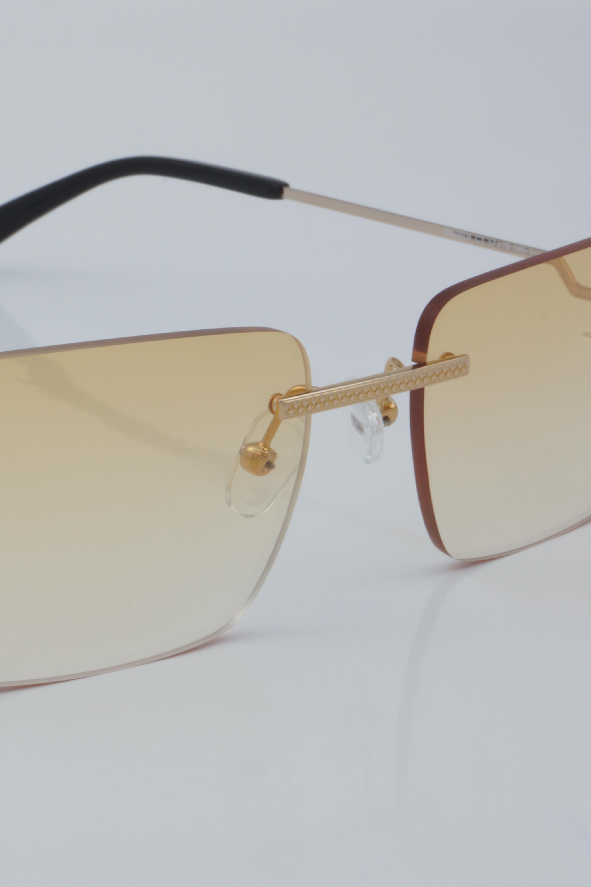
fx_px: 2782
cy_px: 445
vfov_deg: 18.1
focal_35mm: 113
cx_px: 49
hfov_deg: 12.0
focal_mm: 50
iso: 100
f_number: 32
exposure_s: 1/4
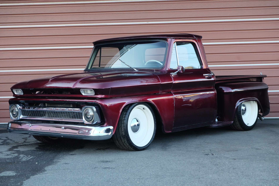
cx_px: 140
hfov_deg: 30.1
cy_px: 93
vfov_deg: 20.3
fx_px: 519
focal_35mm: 67
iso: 400
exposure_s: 1/125
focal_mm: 44.4
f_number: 4
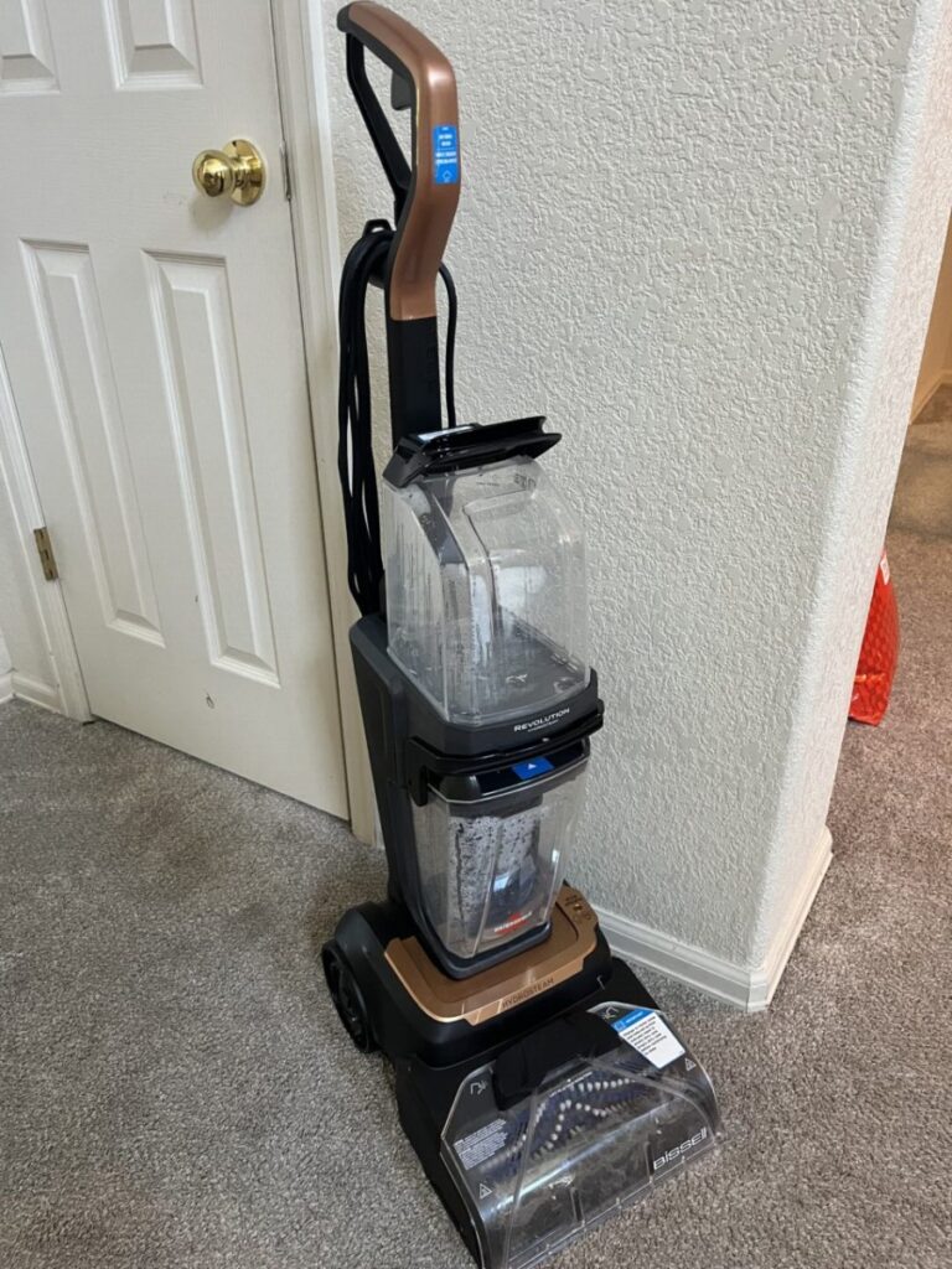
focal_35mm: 26
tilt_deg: -29.2
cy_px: 634
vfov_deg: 67.3
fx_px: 953
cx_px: 476
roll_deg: +0.6
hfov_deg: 53.1
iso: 320
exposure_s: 1/60
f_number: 1.6
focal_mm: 5.1
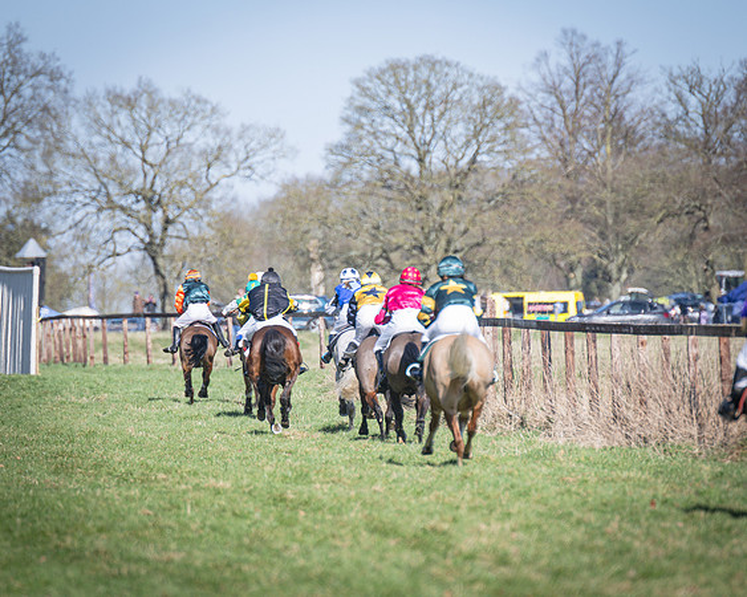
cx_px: 374
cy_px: 298
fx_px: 10458
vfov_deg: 3.3
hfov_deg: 4.1
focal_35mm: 473
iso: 125
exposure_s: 1/1000
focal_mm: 280
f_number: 4
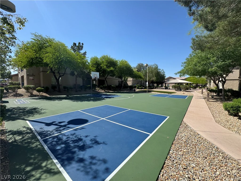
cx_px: 120
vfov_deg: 85.7
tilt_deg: -3.4
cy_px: 90
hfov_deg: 102.1
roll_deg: -0.5
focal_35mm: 14
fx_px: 97
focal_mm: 2.22
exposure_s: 1/1600
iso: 50
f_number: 2.2
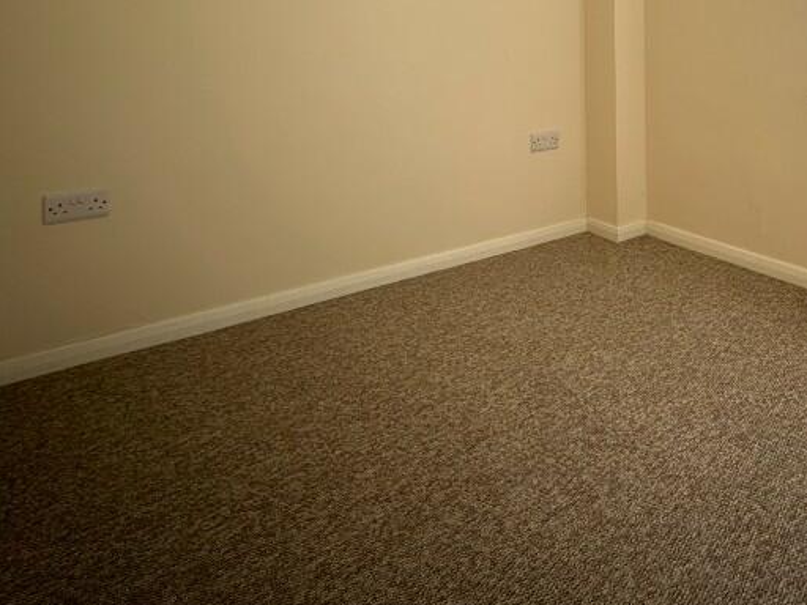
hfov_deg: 58.2
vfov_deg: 43.8
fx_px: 653
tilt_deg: +1.4
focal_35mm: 28
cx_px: 654
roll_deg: +0.6
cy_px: 24
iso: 40
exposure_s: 1/540
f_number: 2.2
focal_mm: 2.22
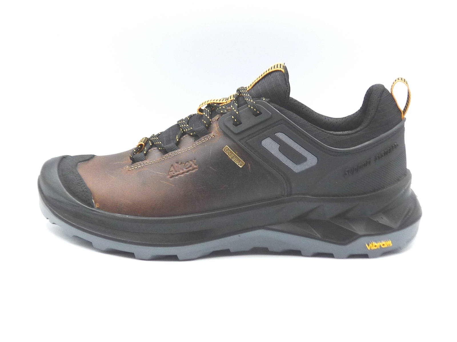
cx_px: 228
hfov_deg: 39.7
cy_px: 171
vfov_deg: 30.3
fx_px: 634
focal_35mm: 48
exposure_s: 1/160
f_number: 4
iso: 100
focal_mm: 4.8
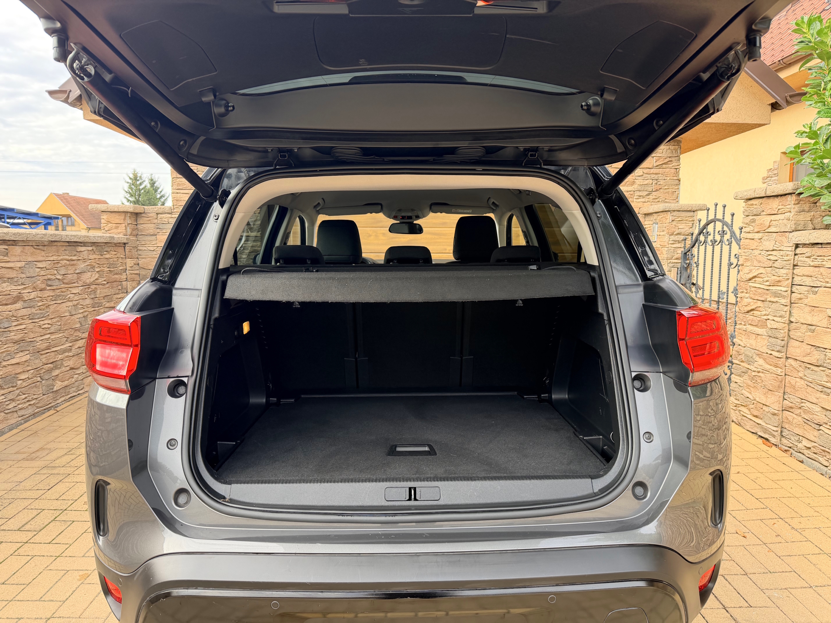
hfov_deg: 71.6
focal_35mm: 24
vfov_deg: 56.8
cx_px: 416
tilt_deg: -6.7
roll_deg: +0.0
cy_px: 312
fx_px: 576
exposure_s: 1/323
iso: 100
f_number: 1.78
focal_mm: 6.76
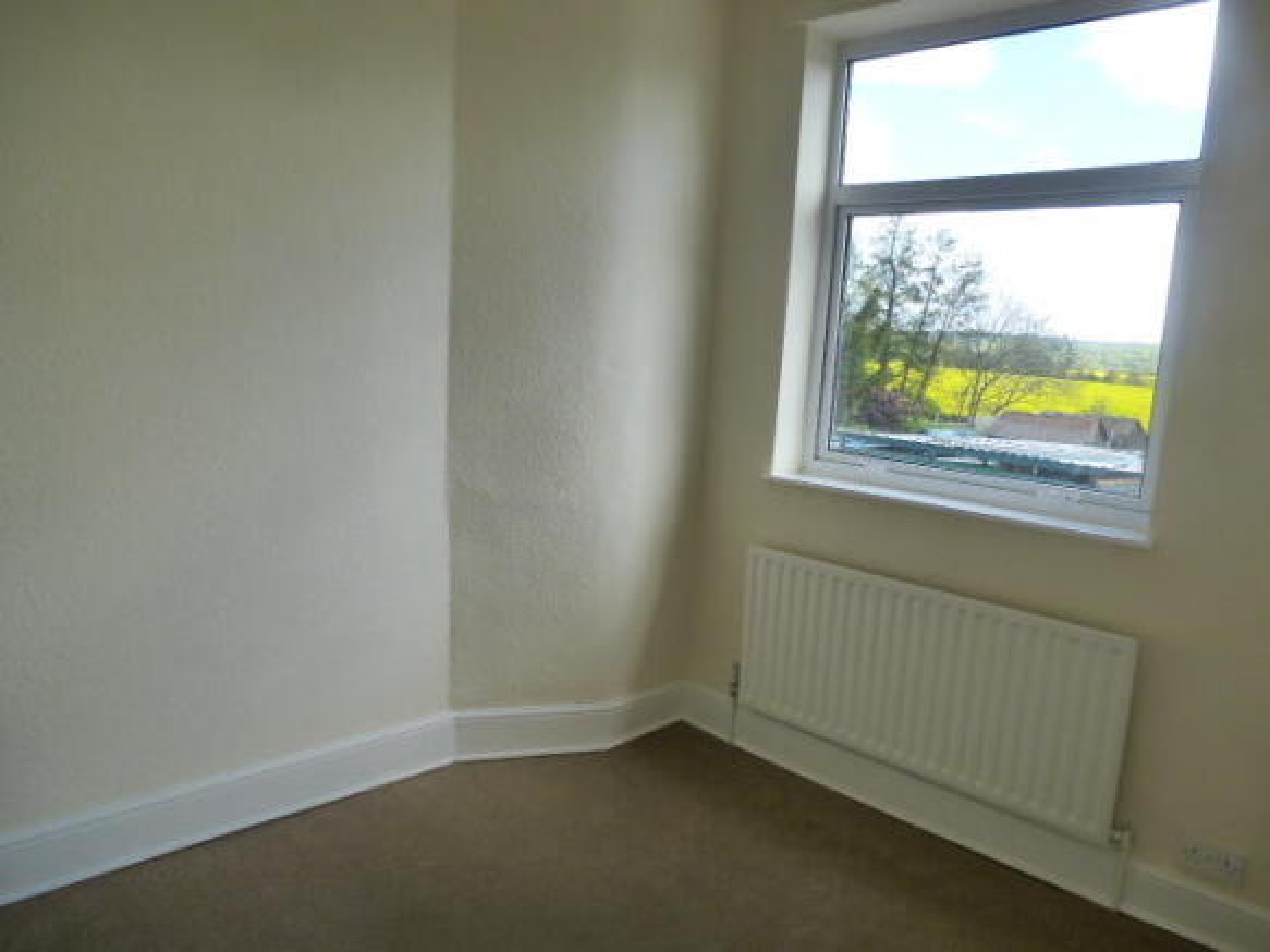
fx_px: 880
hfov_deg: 71.6
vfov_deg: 56.8
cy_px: 476
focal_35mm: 24
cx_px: 635
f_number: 3.3
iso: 200
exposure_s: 1/250
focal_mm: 4.3
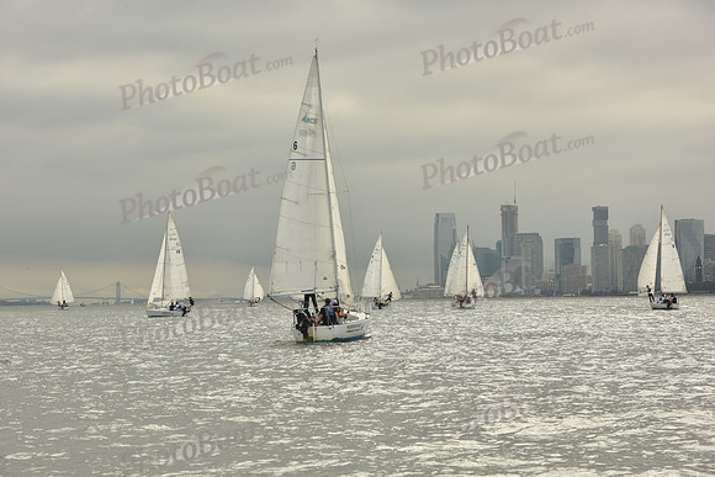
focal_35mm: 98
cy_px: 238
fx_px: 1947
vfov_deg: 14.0
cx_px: 358
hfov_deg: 20.8
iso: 320
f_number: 8
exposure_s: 1/1250
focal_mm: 98
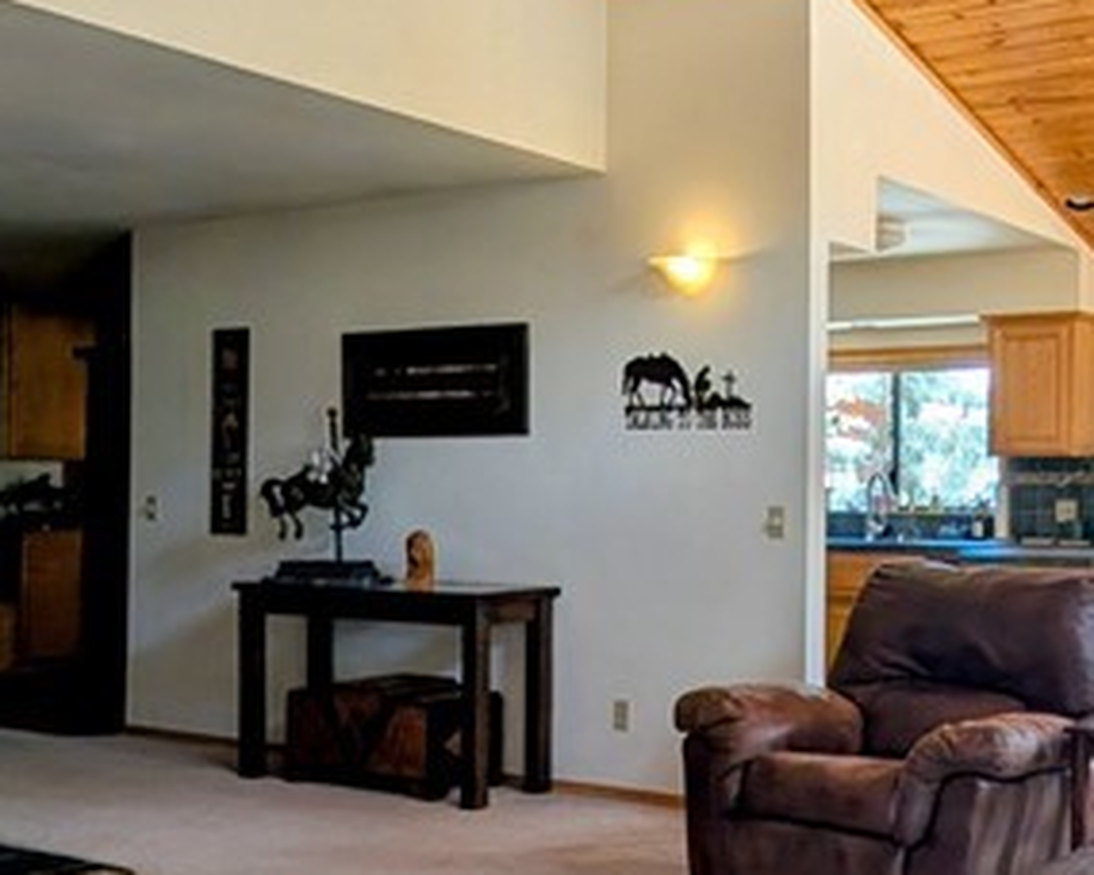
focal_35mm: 42
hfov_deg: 41.5
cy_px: 459
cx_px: 910
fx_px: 1360
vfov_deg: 35.7
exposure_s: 1/120
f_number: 1.7
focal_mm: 2.02
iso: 78
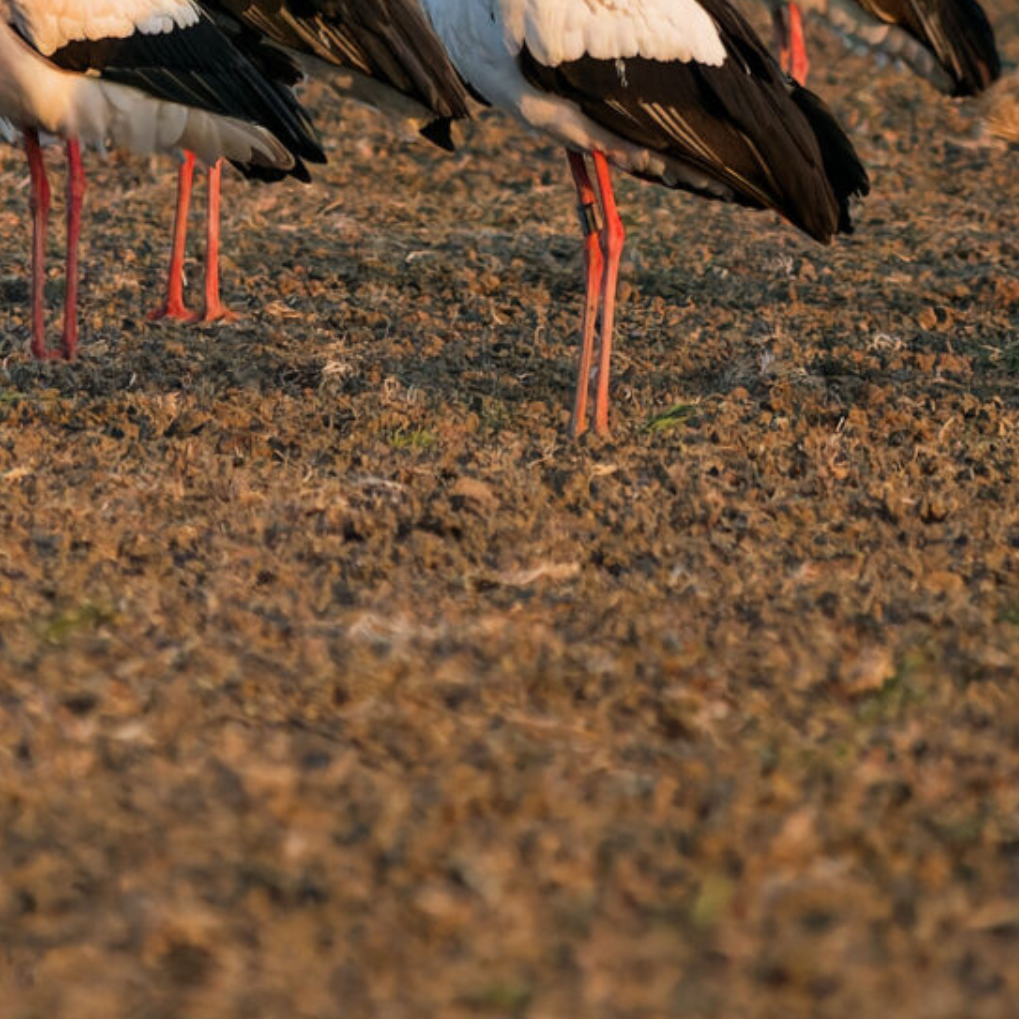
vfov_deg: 0.6
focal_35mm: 3007
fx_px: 100146
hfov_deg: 0.6
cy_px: -24
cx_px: -343
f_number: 6.3
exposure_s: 1/4000
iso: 5000
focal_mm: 500
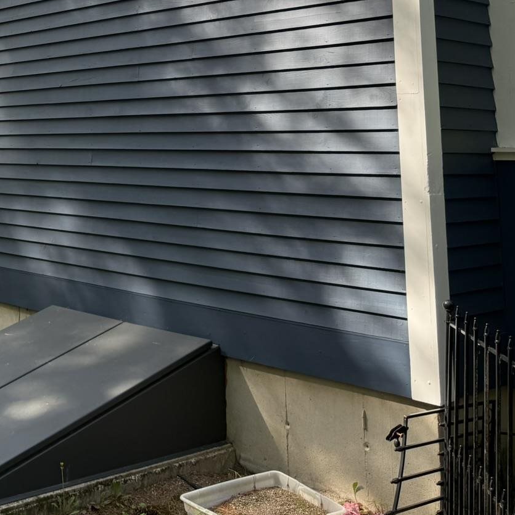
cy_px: 49
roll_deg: +0.0
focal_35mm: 52
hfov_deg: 29.8
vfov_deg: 31.2
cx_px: -40
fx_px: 875
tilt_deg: +7.7
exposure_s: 1/643
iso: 100
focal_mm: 6.76
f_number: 1.78
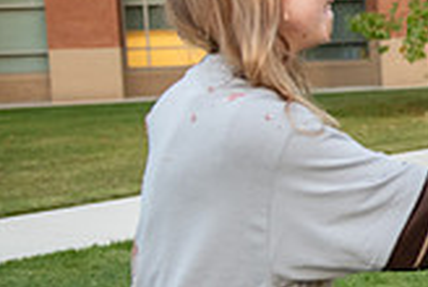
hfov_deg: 16.0
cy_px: 153
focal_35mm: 113
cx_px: 705
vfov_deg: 12.2
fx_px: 1346
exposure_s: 1/320
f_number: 3.2
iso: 800
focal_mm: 32
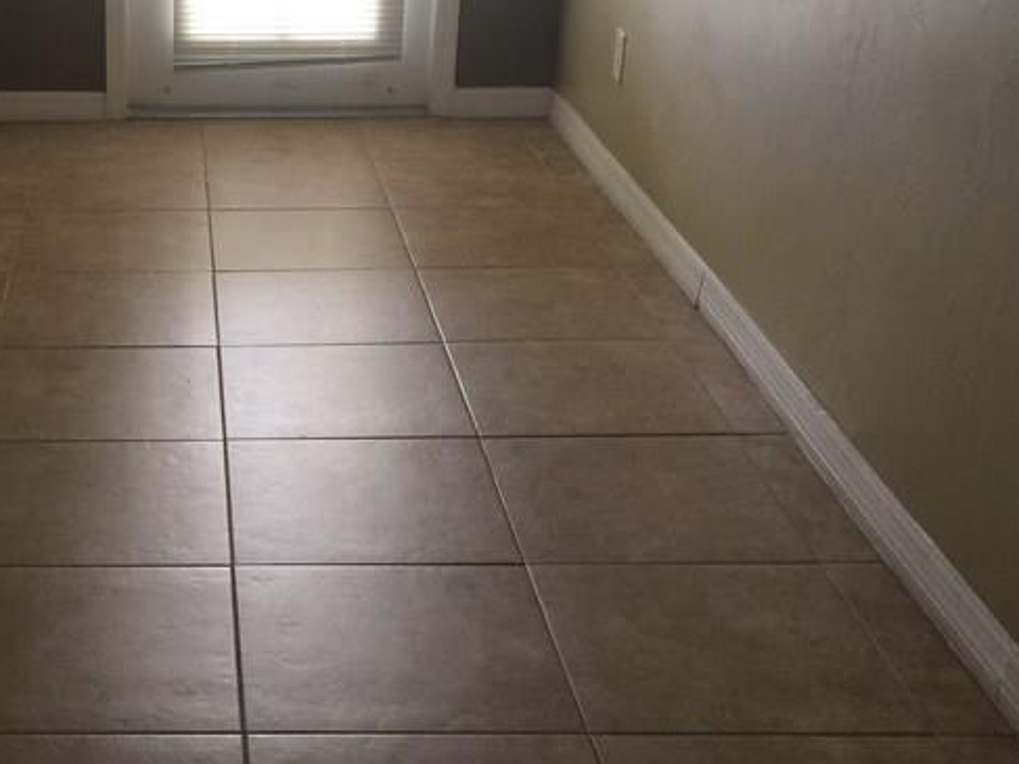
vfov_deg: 24.0
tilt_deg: -21.1
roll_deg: -0.4
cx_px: 174
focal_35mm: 61
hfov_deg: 30.7
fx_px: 1795
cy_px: 333
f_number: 2.2
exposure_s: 1/30
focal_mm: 4.15
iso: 40
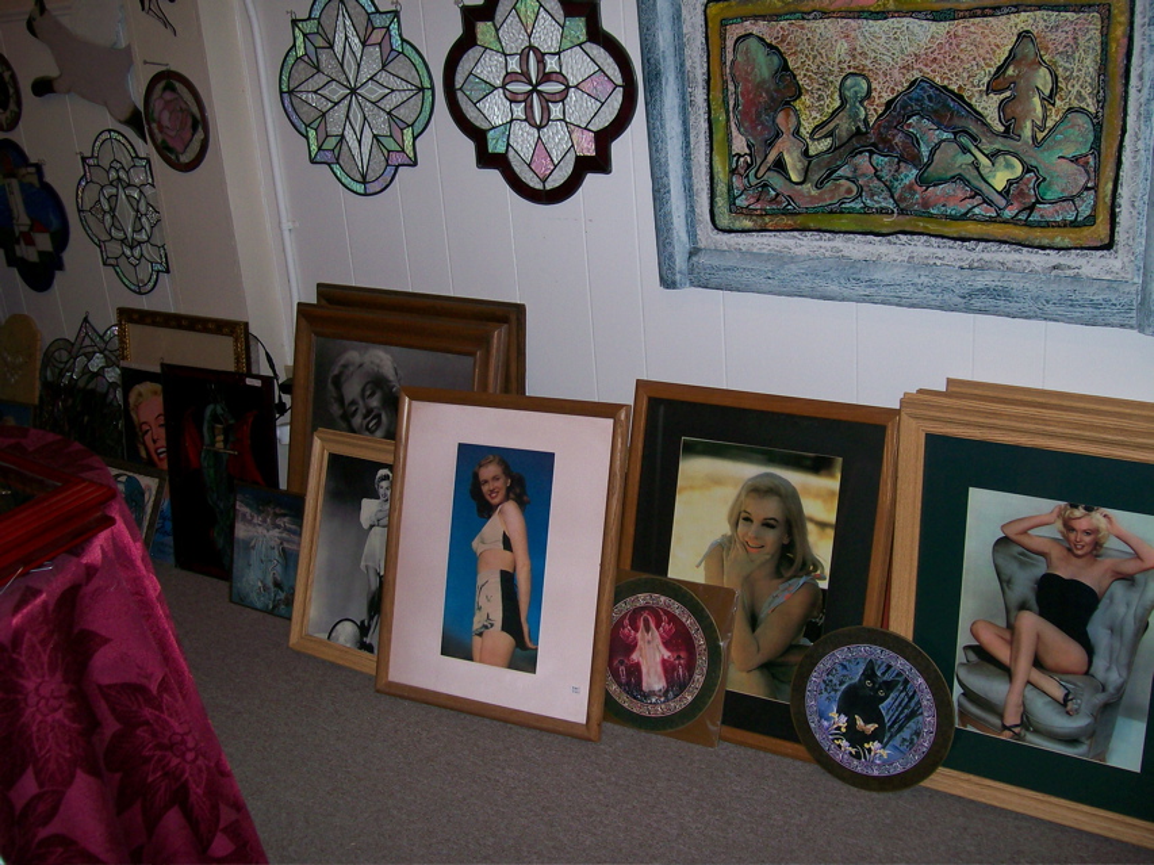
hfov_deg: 51.4
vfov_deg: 39.6
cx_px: 577
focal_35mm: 36
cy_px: 432
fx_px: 1200
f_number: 2.7
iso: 80
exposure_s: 1/64
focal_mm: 6
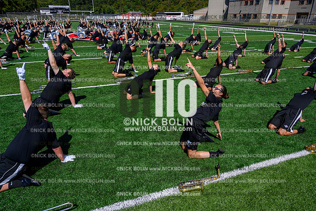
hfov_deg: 73.7
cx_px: 158
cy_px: 106
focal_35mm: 24
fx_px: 211
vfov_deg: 53.2
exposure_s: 1/640
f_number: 8
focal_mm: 24
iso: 160
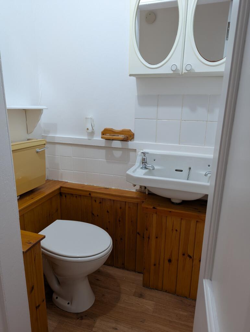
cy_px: 166
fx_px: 231
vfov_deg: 71.5
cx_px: 125
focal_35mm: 24
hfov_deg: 56.9
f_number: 1.85
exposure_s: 1/25
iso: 46
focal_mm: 6.81
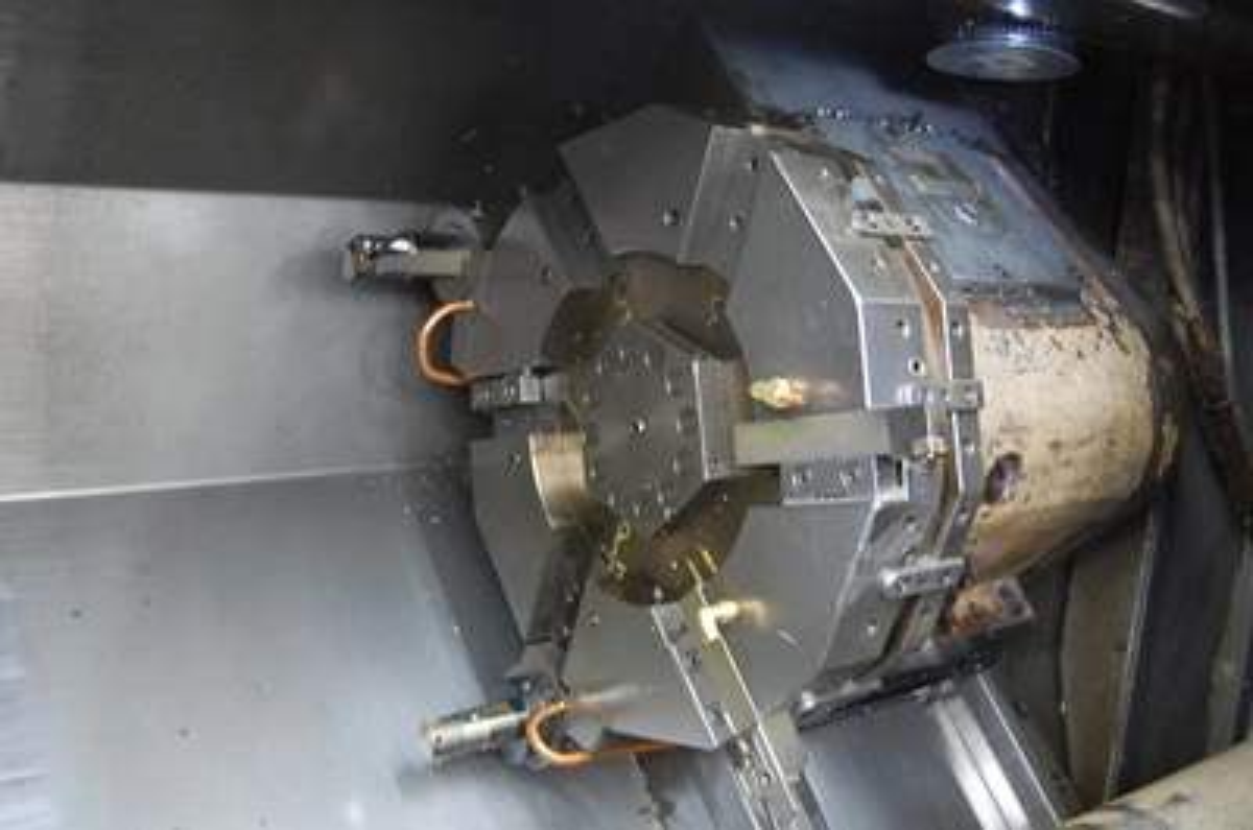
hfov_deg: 53.2
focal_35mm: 36
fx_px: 1250
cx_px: 626
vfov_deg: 36.7
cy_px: 415
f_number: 4
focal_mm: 24
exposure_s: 1/8
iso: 800
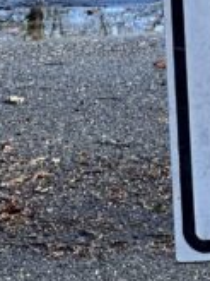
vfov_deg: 4.0
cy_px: -589
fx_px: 3883
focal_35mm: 480
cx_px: 126
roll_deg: +0.8
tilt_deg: -3.3
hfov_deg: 3.1
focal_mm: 9
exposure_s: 1/133
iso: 32
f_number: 2.8
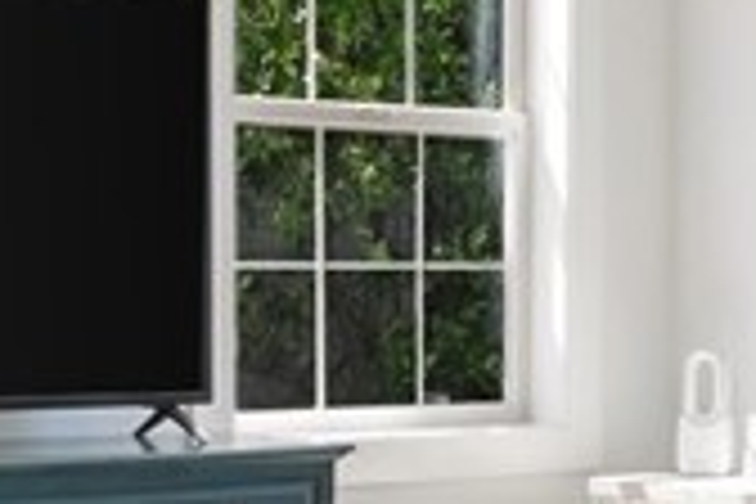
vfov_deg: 11.8
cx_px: 536
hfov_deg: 17.6
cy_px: 358
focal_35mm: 116
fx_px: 2436
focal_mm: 19
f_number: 9
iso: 200
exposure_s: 1/6
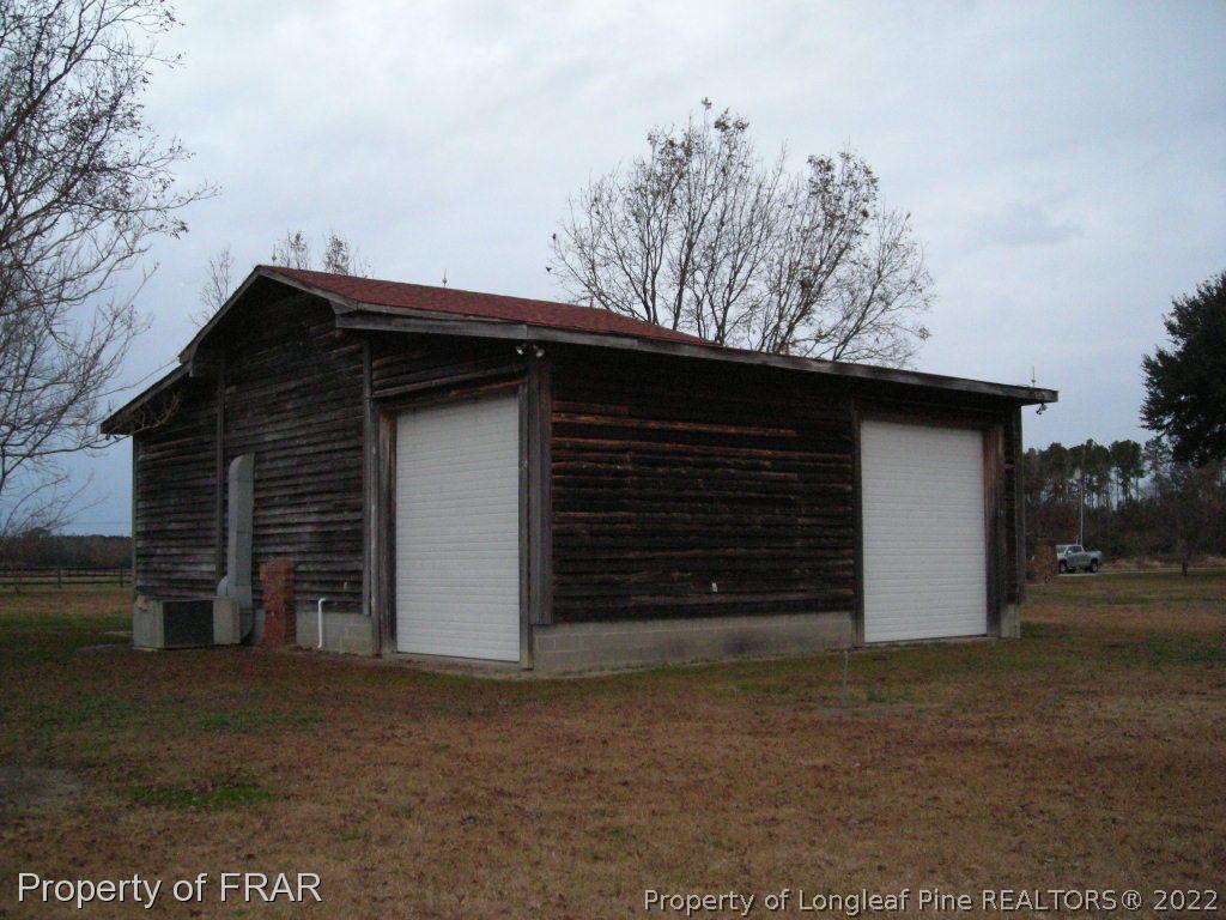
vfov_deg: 37.7
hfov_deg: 49.0
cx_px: 613
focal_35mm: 38
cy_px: 460
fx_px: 1346
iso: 304
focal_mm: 6.3
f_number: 3.2
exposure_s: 1/60
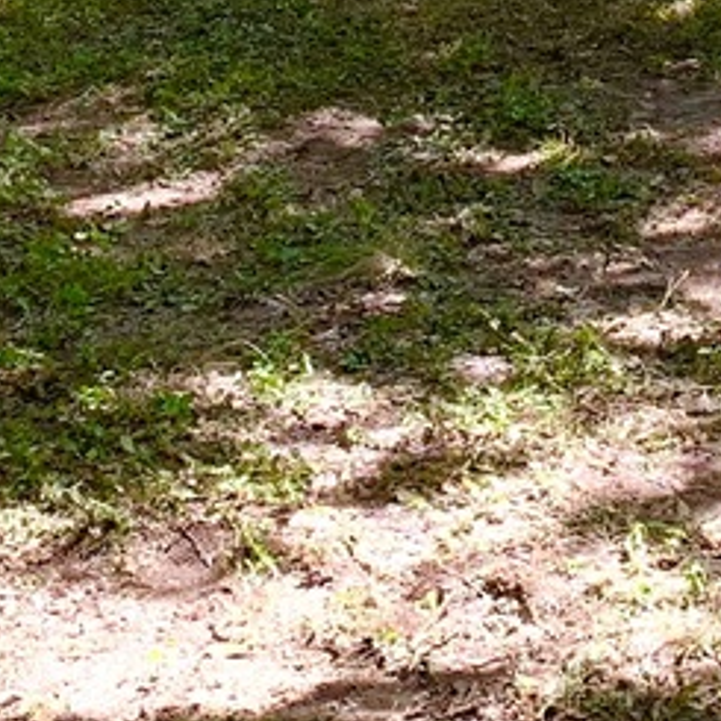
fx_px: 3181
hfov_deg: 12.7
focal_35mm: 135
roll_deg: -1.9
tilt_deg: -1.7
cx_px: 806
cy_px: -656
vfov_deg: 11.8
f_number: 1.8
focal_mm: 4.25
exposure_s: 1/238
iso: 25
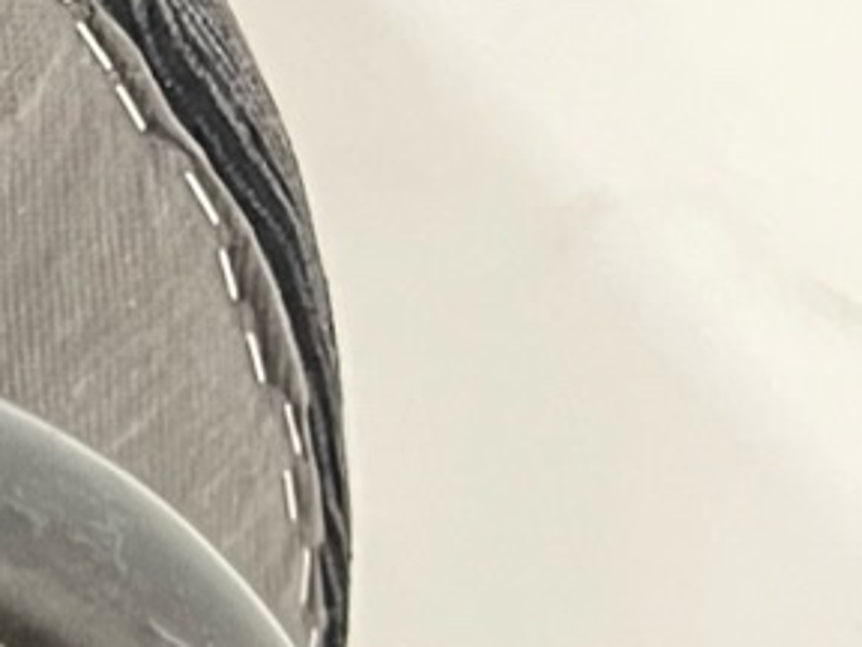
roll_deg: -12.8
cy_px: 1620
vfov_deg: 7.4
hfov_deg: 8.4
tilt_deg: -39.5
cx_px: -1992
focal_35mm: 185
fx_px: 4607
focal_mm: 5.1
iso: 500
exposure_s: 1/33
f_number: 1.6
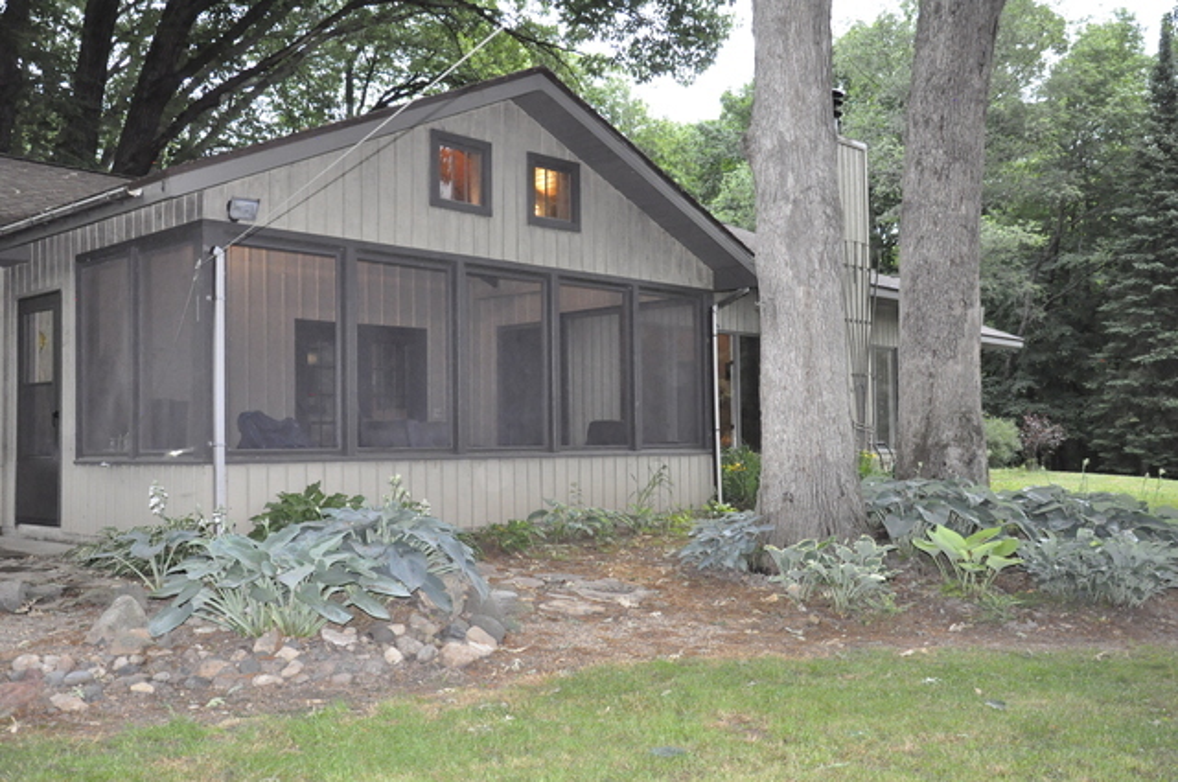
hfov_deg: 53.2
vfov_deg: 36.8
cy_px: 391
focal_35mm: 36
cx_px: 589
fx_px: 1176
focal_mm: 24
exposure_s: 1/60
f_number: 6.3
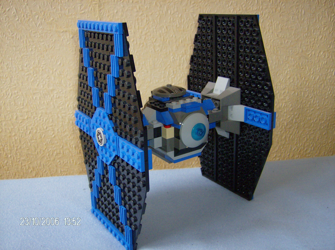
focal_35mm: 36
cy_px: 125
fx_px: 348
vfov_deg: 39.5
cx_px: 168
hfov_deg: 51.5
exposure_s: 1/60
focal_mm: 6
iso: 200
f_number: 2.8
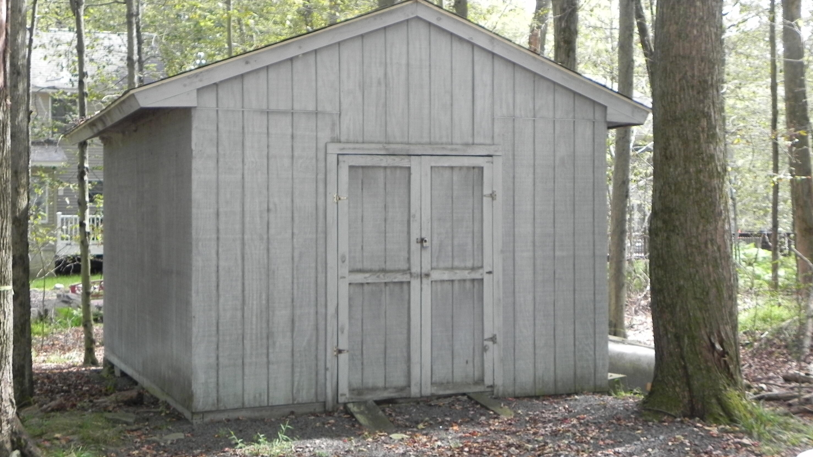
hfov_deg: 40.6
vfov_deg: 23.5
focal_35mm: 51
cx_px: 404
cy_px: 240
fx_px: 1099
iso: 160
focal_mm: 8.2
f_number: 3.2
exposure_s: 1/98.6
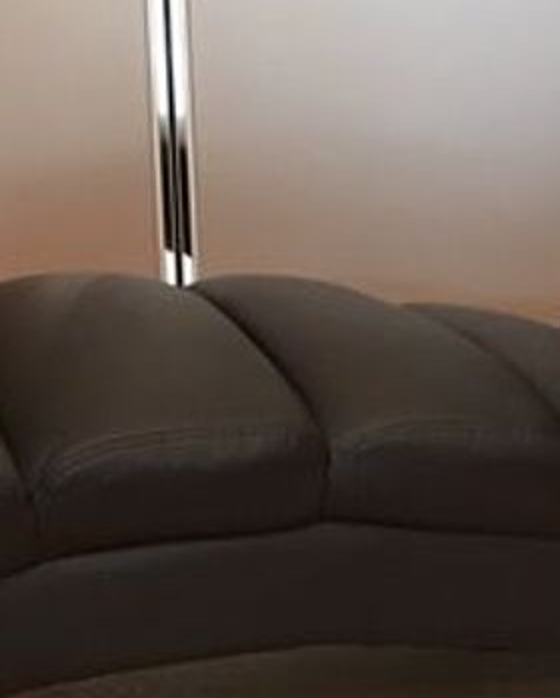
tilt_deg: -11.0
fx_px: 1675
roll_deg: +1.0
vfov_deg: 23.5
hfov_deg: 18.9
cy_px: 328
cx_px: 360
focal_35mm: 81
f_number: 2.2
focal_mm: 4.15
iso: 125
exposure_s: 1/8
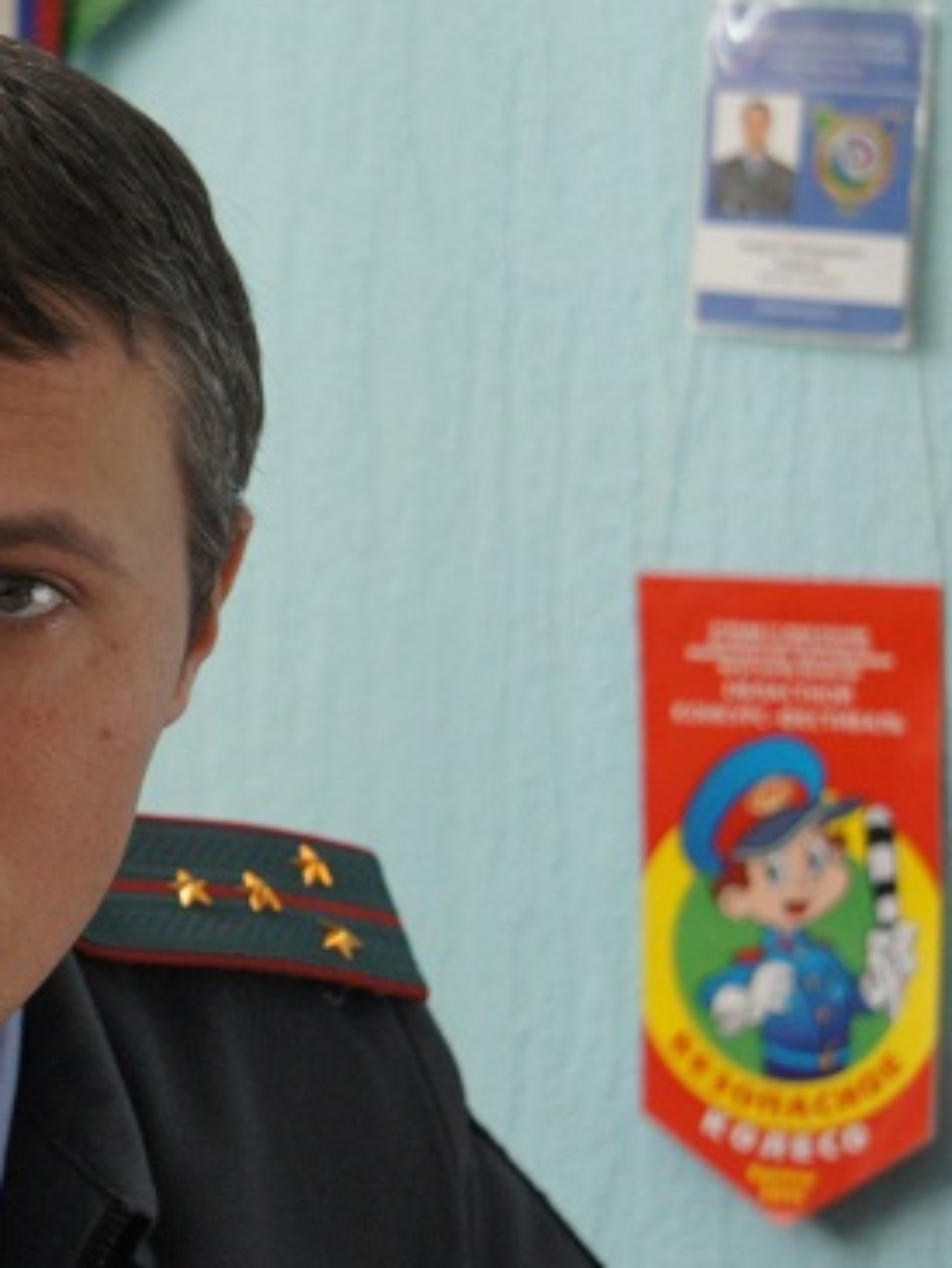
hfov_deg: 7.1
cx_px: -119
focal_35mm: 208
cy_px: 553
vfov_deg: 9.5
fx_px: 7614
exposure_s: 1/40
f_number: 5
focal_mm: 79
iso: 1600
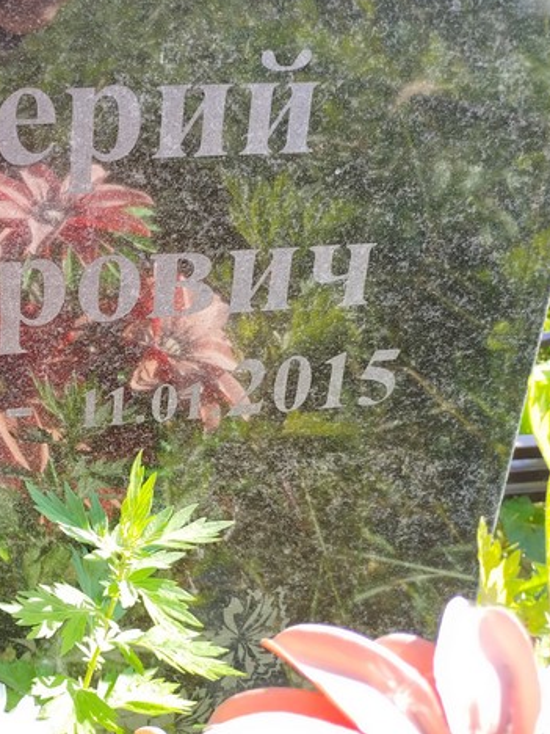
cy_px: 265
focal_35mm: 41
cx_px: -33
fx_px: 869
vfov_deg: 45.3
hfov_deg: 31.7
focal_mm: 5.31
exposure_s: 1/140
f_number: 1.7
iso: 50
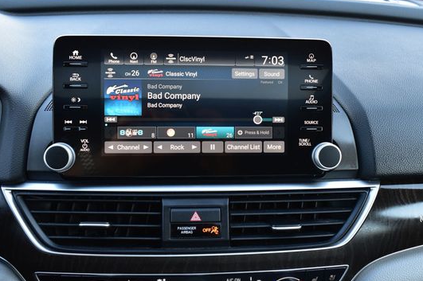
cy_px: 147
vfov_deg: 28.6
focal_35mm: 47
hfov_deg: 41.9
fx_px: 552
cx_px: 241
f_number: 7.1
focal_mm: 26
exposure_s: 1/30
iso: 400
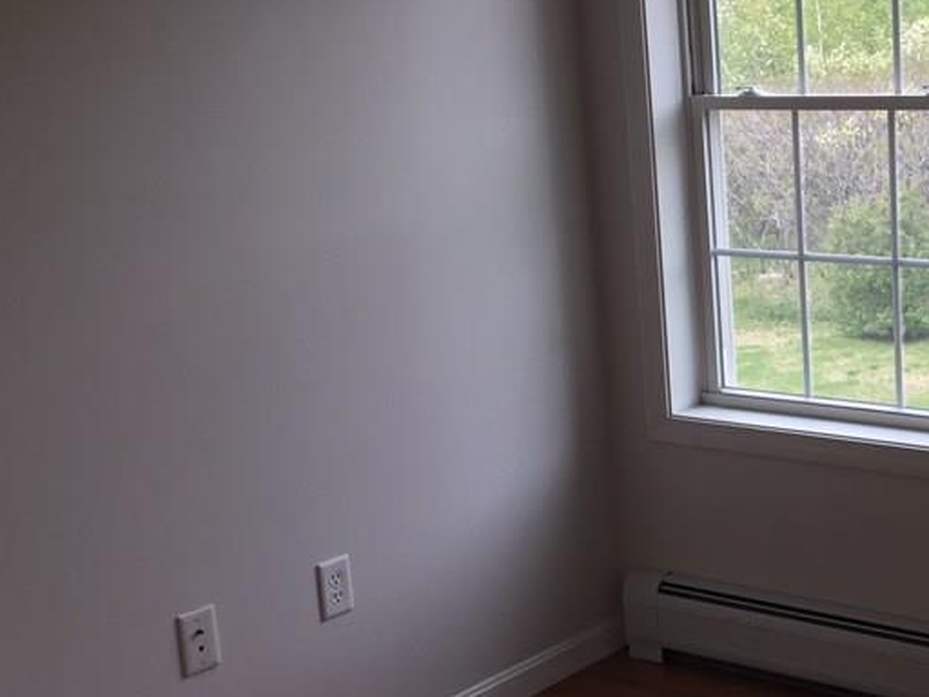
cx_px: 876
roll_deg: +1.8
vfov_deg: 25.2
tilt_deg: -12.5
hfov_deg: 31.3
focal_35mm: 58
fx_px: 1557
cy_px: 379
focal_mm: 4.15
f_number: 2.2
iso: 40
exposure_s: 1/120
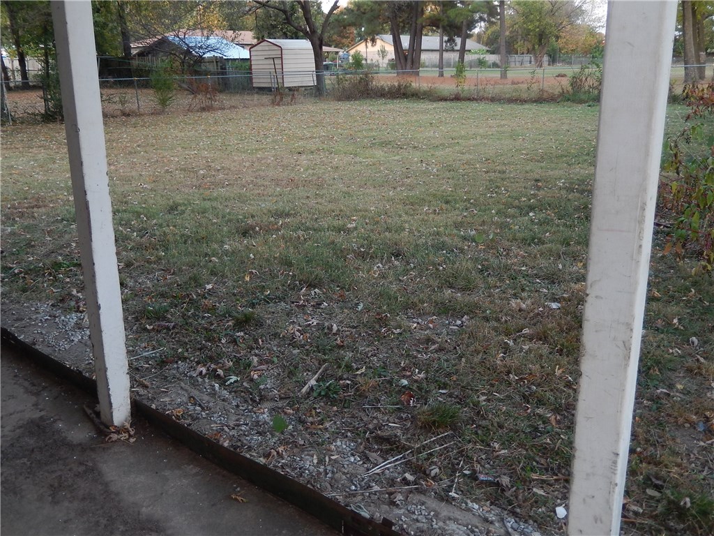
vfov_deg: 44.2
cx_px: 357
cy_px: 268
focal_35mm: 32
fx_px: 660
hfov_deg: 56.8
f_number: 3.8
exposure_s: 1/30
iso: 180
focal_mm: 5.7
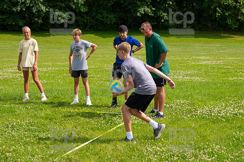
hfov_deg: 28.1
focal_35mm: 72
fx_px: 488
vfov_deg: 18.9
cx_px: 122
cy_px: 81
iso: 200
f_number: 5.6
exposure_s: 1/800
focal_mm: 48
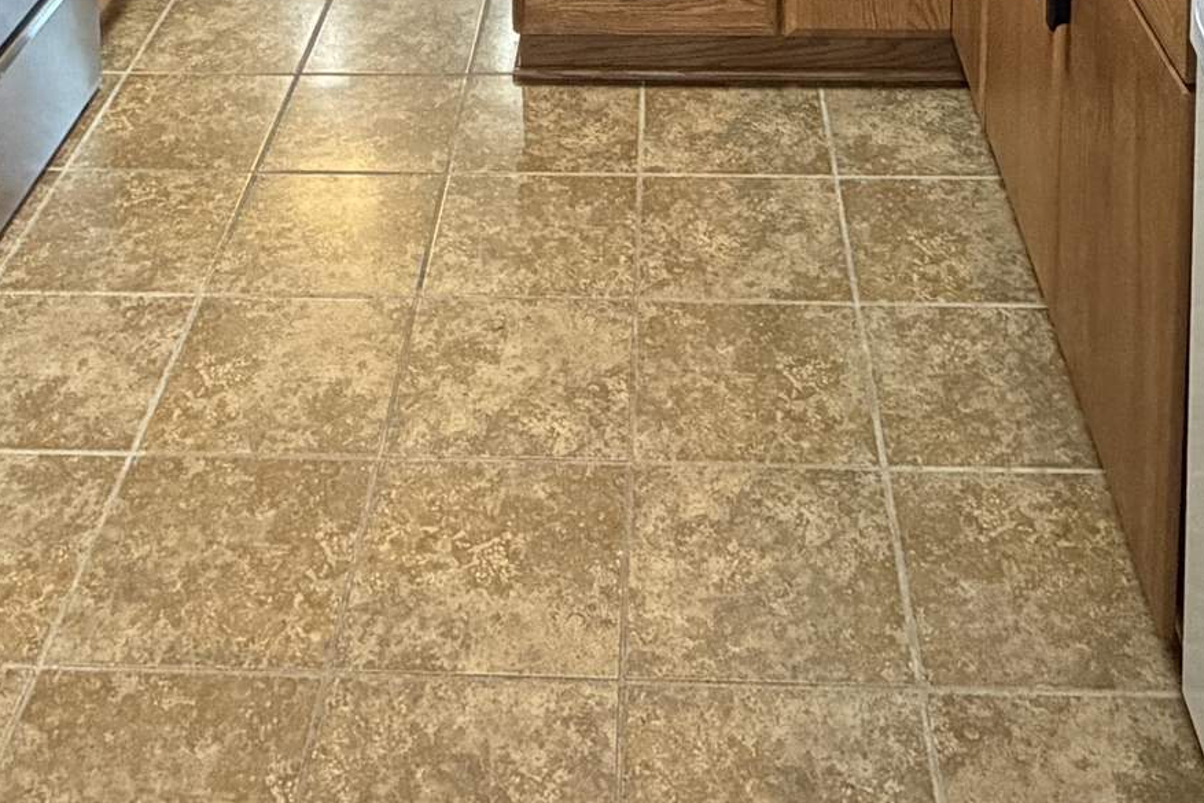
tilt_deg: -9.2
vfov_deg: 20.8
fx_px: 1706
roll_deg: +0.8
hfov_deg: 38.9
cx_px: 608
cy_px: -526
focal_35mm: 51
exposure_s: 1/60
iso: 320
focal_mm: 2.22
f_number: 2.2
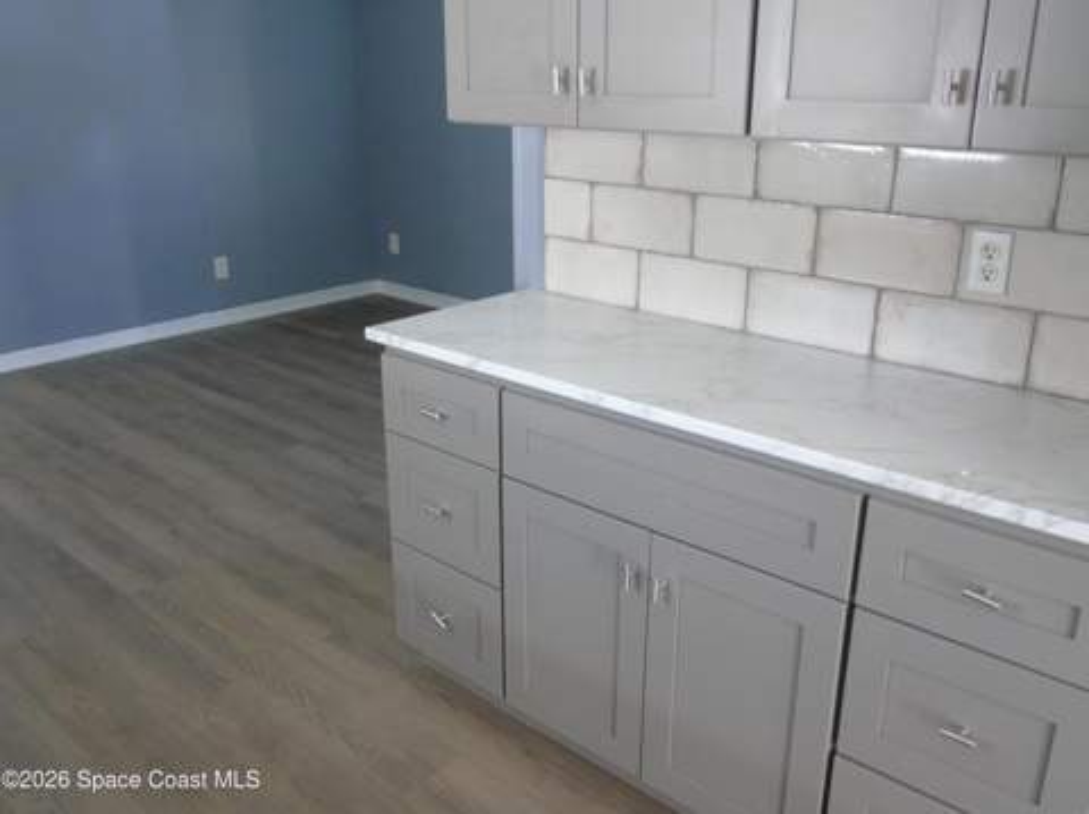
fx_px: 911
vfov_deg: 48.2
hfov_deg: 61.7
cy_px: 407
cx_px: 544
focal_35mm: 29
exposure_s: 1/20
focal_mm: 5.2
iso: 400
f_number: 3.6
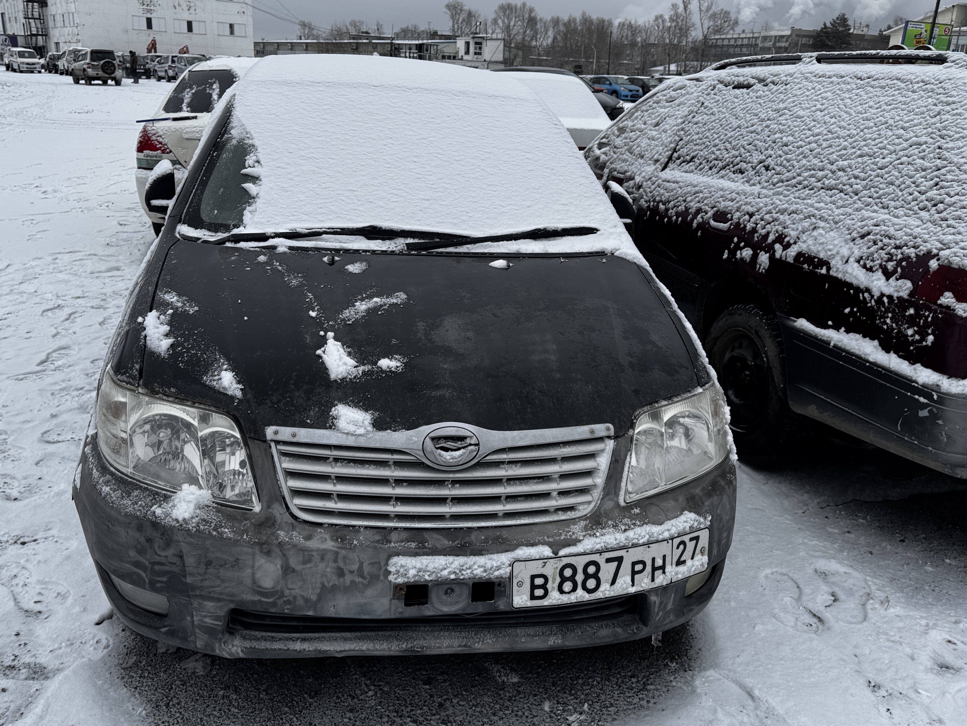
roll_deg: -1.9
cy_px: 362
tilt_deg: -18.7
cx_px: 480
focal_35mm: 29
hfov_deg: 61.7
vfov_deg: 48.2
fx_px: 810
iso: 80
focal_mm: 6.76
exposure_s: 1/2506
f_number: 1.78
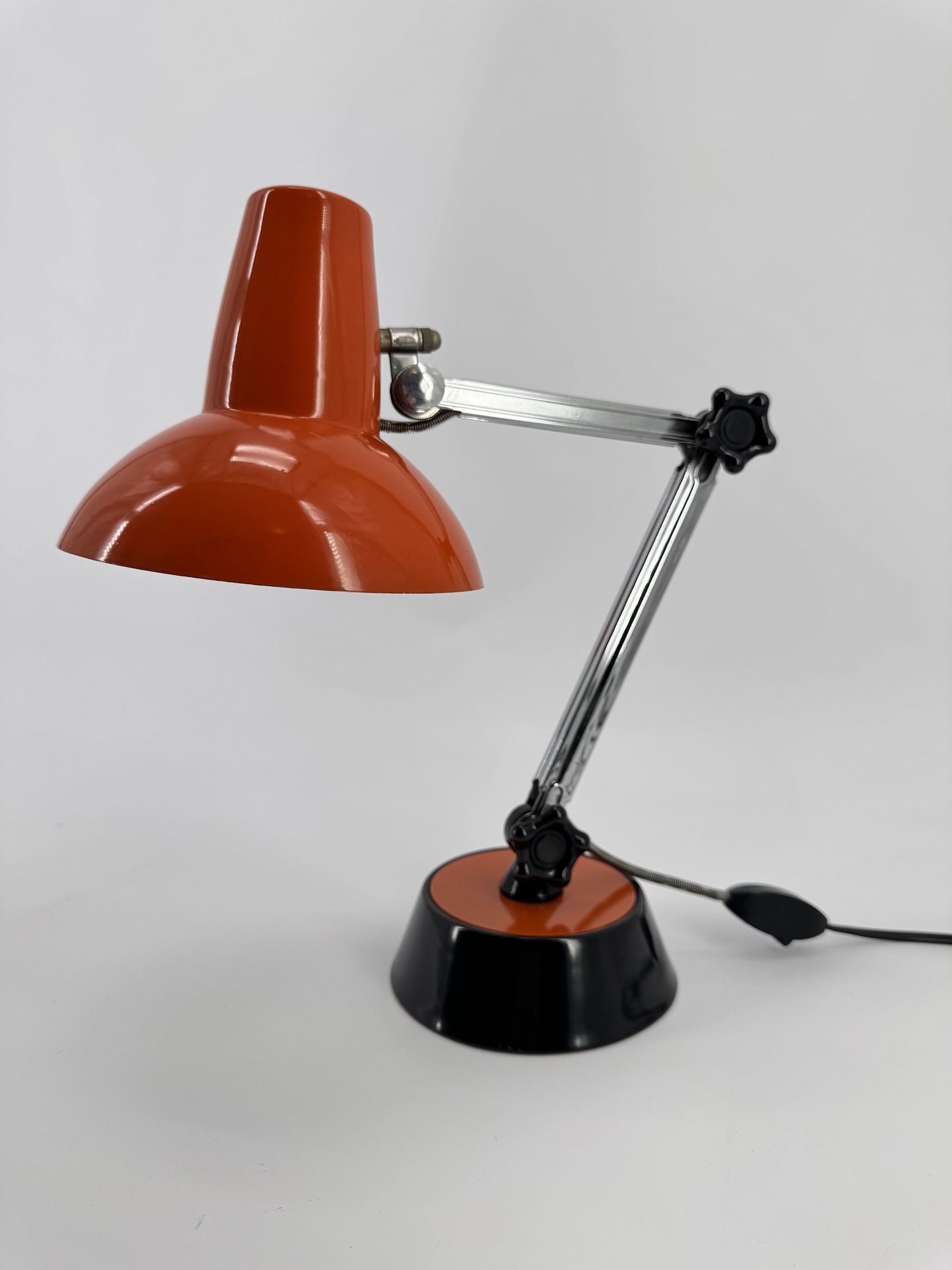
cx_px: 476
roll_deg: -0.7
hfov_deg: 56.8
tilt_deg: -7.2
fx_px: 880
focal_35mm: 24
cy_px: 635
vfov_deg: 71.6
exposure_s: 1/582
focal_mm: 6.76
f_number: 1.78
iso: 80
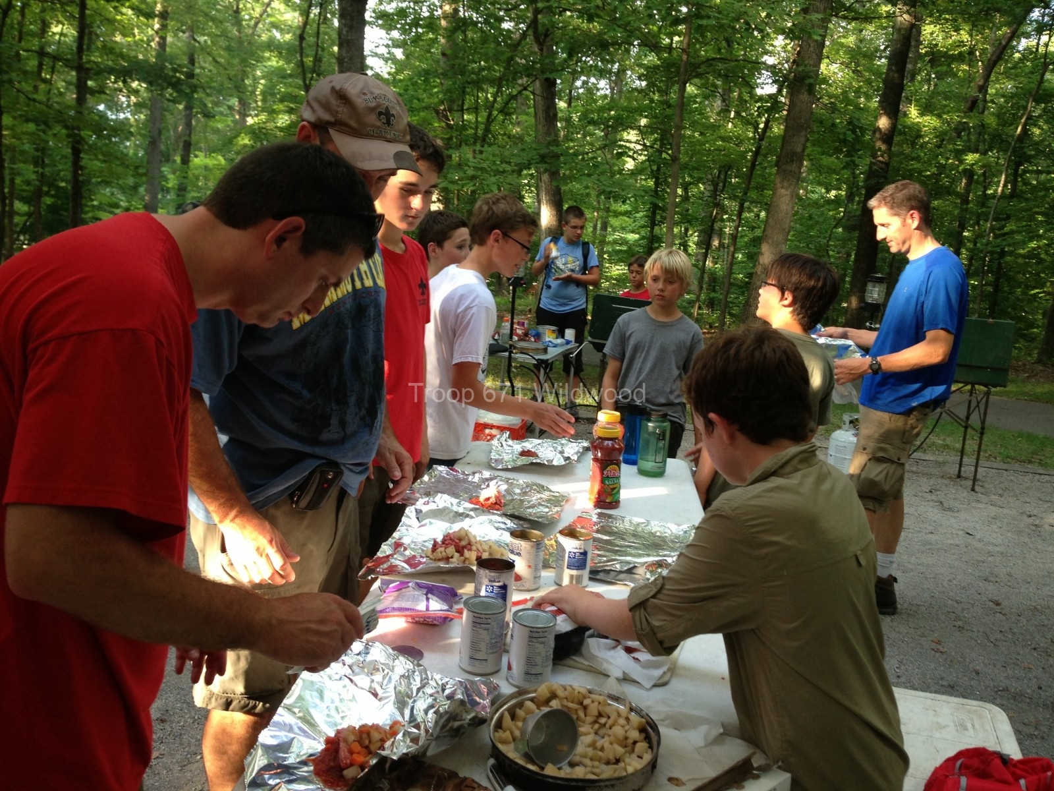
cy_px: 396
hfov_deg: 55.4
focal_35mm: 33
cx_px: 527
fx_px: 1005
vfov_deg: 42.9
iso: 64
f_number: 2.4
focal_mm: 4.13
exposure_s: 1/60
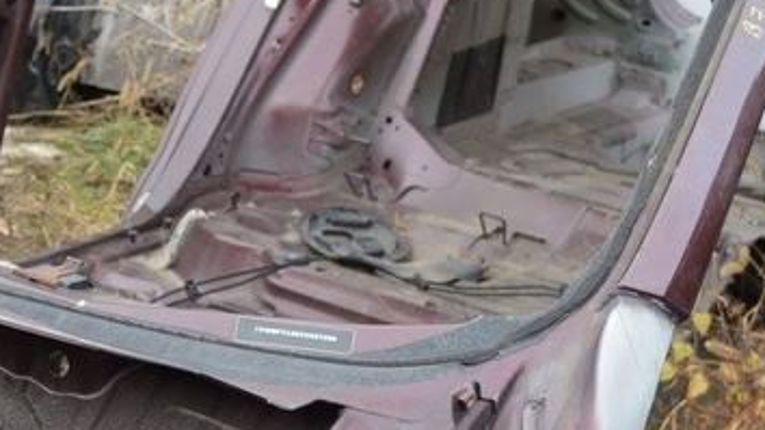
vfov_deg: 10.9
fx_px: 2211
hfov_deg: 19.0
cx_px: -37
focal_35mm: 109
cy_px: 530
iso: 320
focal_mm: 24
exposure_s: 1/125
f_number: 5.6
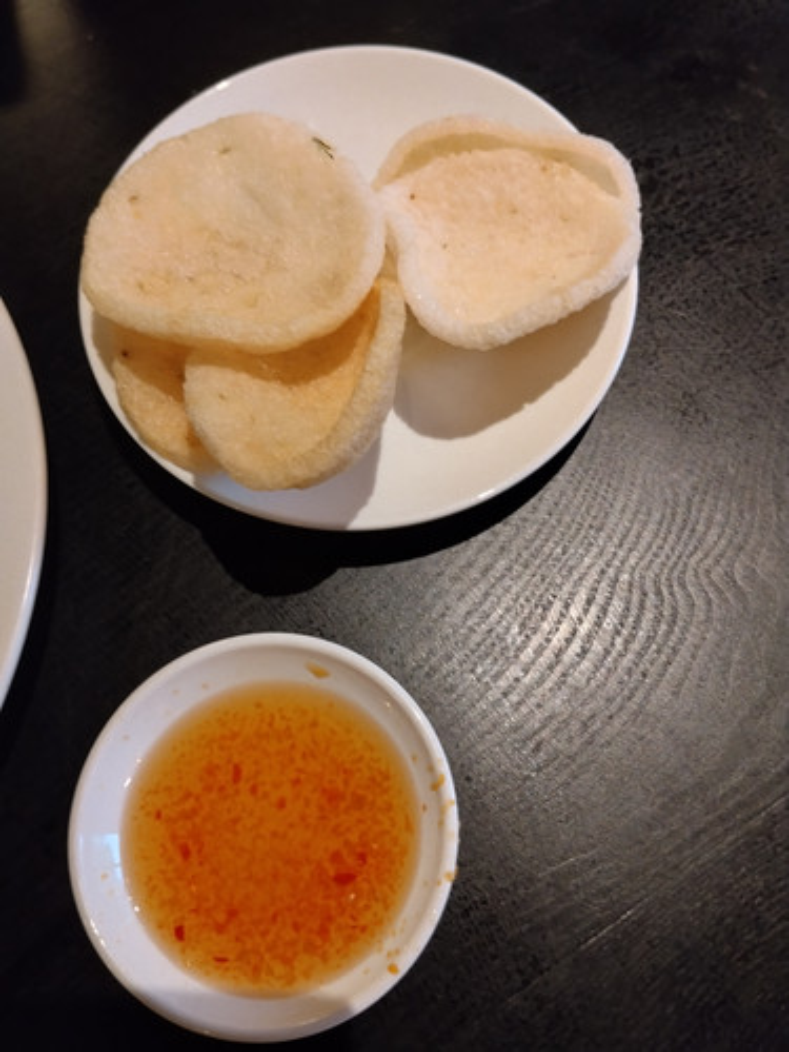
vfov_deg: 61.7
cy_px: 526
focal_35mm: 29
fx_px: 881
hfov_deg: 48.2
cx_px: 394
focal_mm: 4.22
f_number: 1.8
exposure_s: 1/25
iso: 400
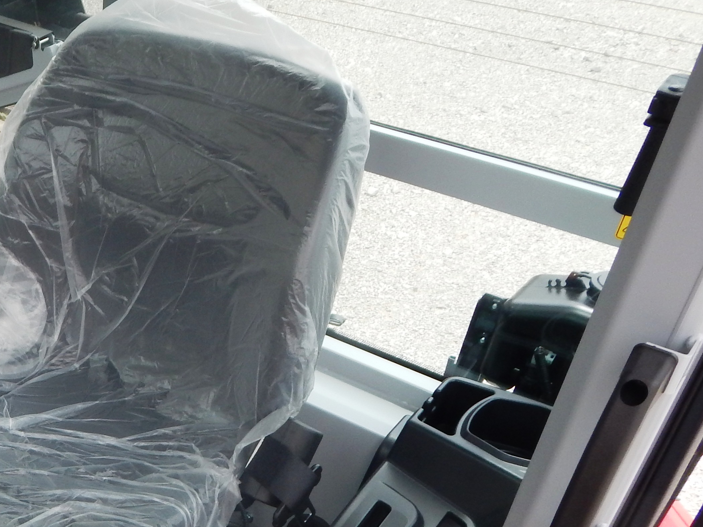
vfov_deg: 29.6
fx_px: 975
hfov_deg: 35.5
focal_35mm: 48
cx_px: -15
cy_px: 420
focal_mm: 4
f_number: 3
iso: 125
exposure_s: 1/500
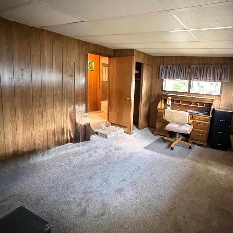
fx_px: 160
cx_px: 143
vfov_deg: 71.9
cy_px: 104
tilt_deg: -6.9
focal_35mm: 21
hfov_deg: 71.2
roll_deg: -3.5
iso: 1250
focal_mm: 2.22
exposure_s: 1/58
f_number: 2.2
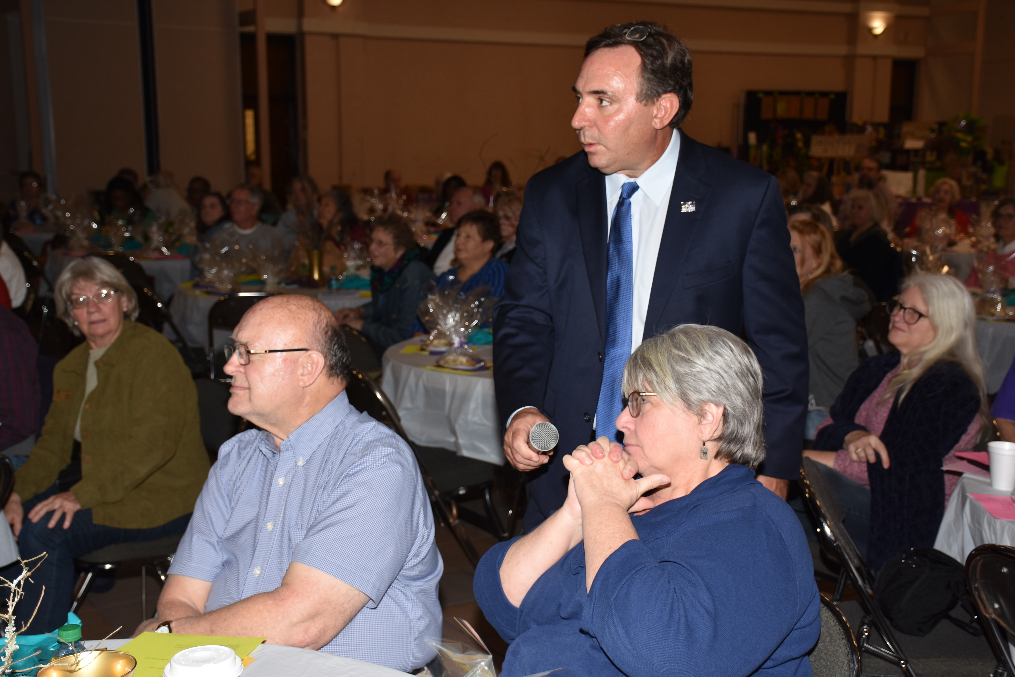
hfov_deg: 40.3
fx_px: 1381
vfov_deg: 27.5
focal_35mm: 49
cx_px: 510
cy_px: 338
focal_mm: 32
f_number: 5
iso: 200
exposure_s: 1/60
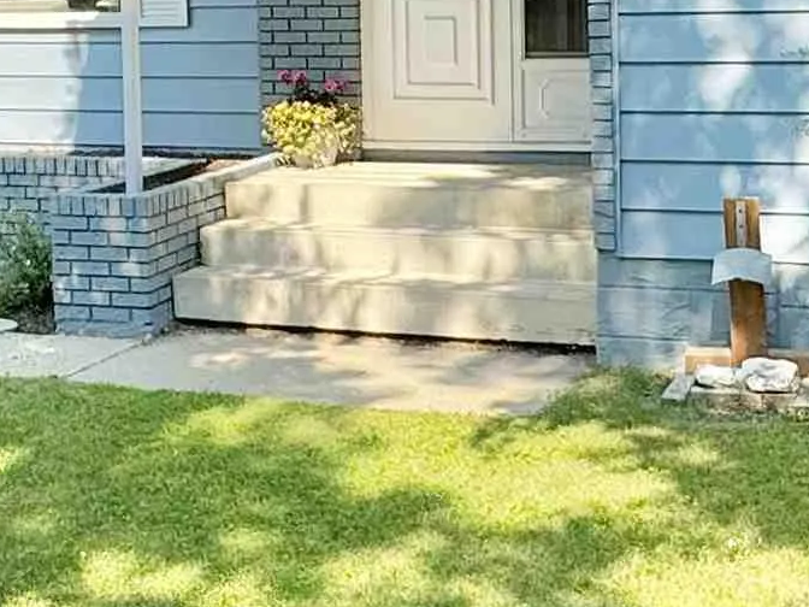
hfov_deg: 30.3
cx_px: 421
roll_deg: +0.4
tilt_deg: +3.4
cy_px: -123
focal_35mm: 64
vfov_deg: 21.3
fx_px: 1496
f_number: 2.2
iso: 40
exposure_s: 1/868
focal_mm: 2.22
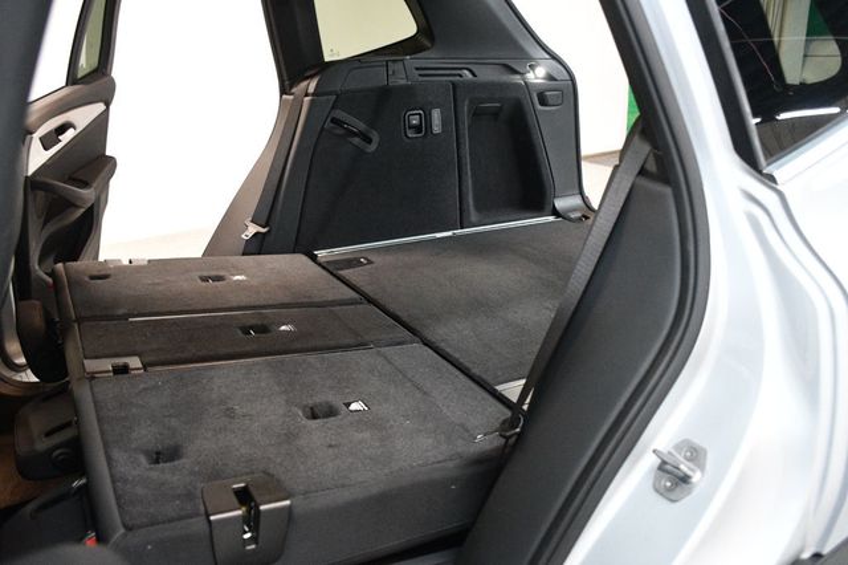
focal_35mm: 30
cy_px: 282
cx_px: 424
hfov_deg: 62.0
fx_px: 706
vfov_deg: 43.6
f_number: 3.5
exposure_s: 1/60
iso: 4000
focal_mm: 20
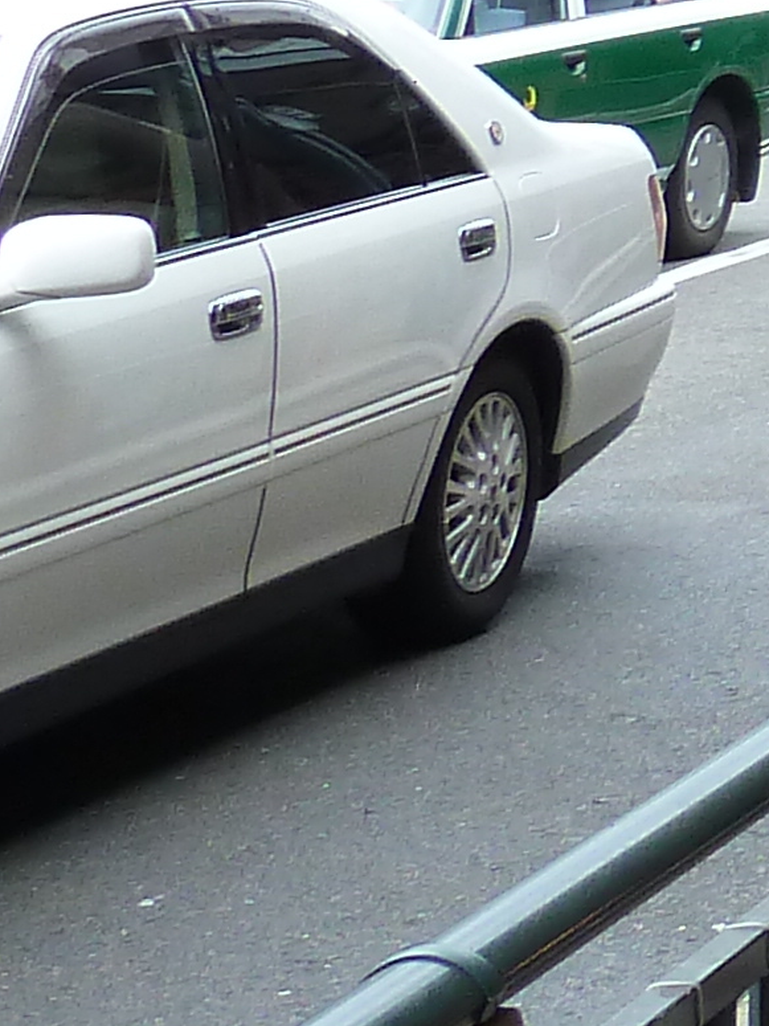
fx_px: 3822
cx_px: 2423
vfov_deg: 14.3
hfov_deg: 9.0
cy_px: -511
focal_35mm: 129
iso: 125
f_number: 3.5
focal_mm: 4.1
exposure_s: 1/125
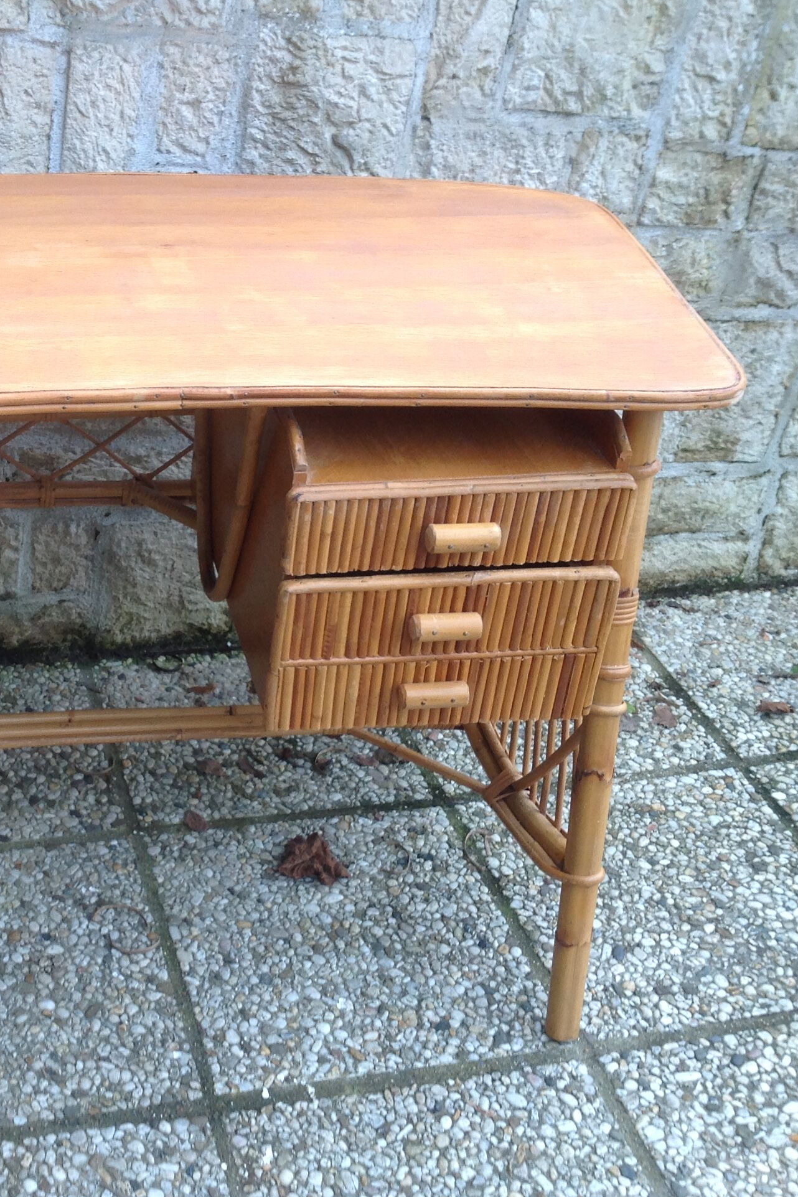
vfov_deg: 40.3
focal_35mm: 49
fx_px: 1629
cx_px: 134
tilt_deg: -31.6
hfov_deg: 26.9
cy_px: 601
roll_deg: -8.5
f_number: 2.4
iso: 50
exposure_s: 1/60
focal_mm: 4.28
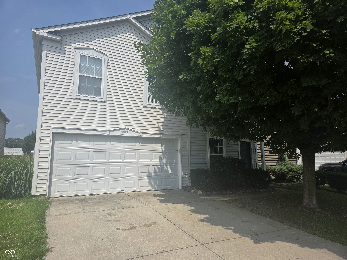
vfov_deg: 58.9
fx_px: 231
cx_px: 174
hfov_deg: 73.9
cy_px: 130
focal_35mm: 23
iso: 80
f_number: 1.8
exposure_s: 1/5862
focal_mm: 5.4
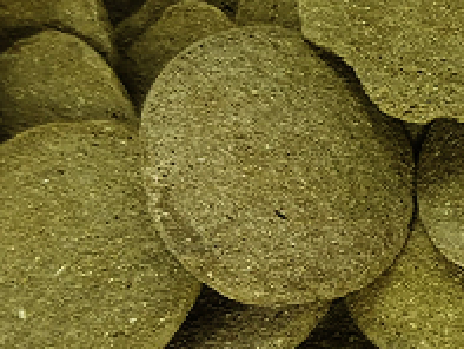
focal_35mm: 146
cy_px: 545
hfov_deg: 12.8
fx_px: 1958
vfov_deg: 9.8
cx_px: 709
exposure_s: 1/40
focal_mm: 6
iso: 80
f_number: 3.2
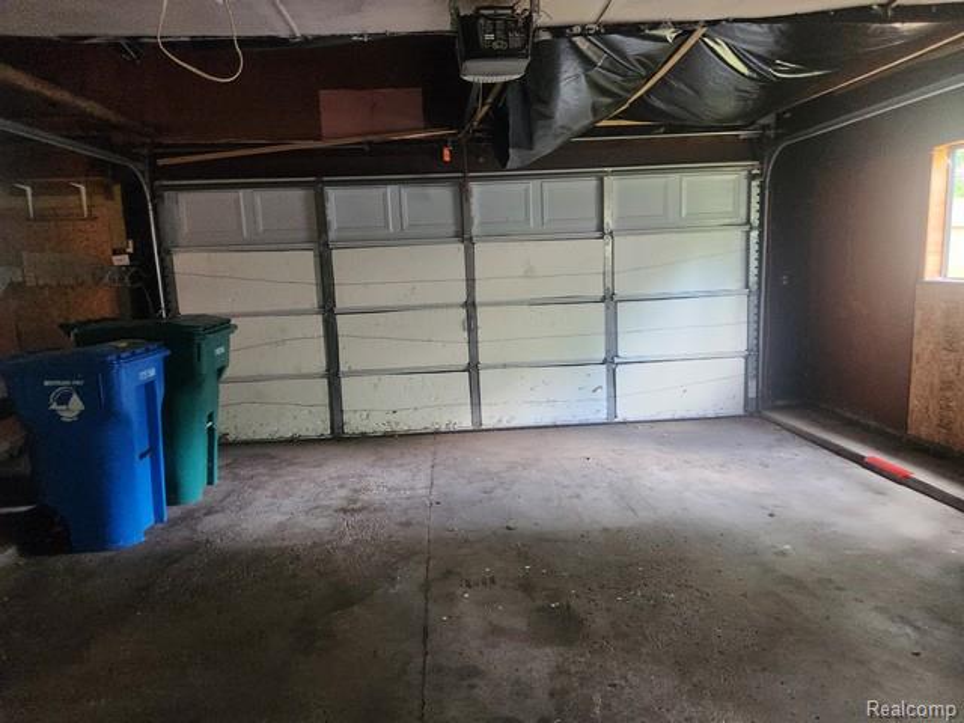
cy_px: 362
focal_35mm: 23
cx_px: 482
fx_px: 641
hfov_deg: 73.9
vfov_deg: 58.9
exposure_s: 1/100
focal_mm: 5.4
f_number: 1.8
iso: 800
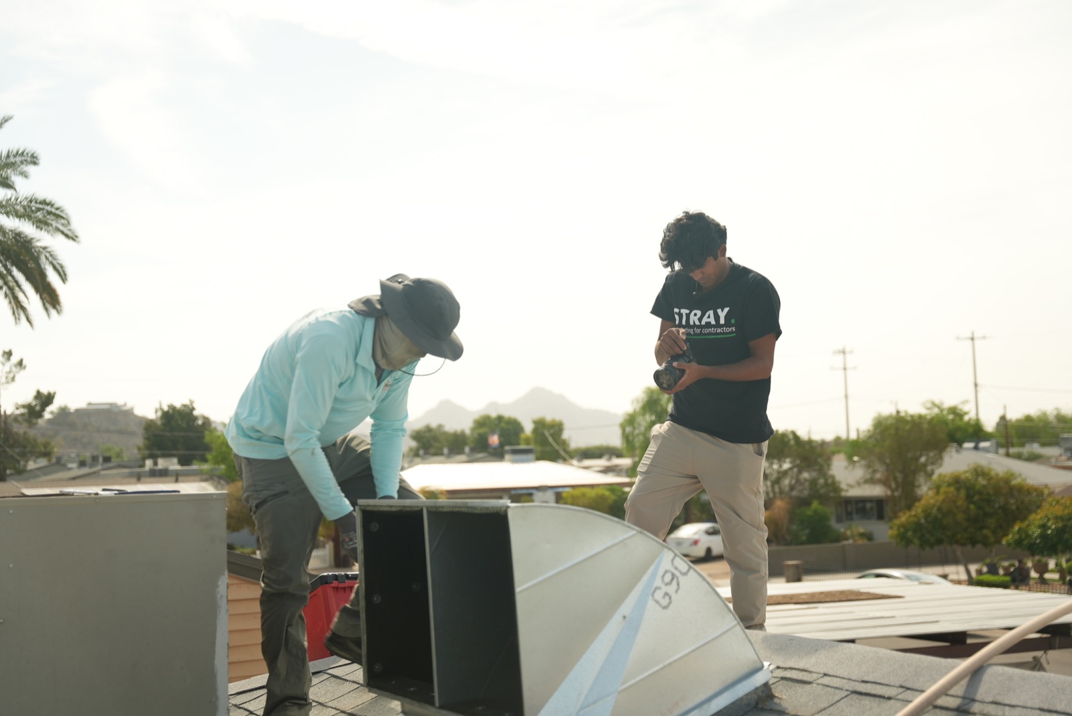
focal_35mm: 49
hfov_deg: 40.6
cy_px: 358
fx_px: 1451
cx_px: 536
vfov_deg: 27.7
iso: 80
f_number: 2.8
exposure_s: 1/80
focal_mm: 48.7
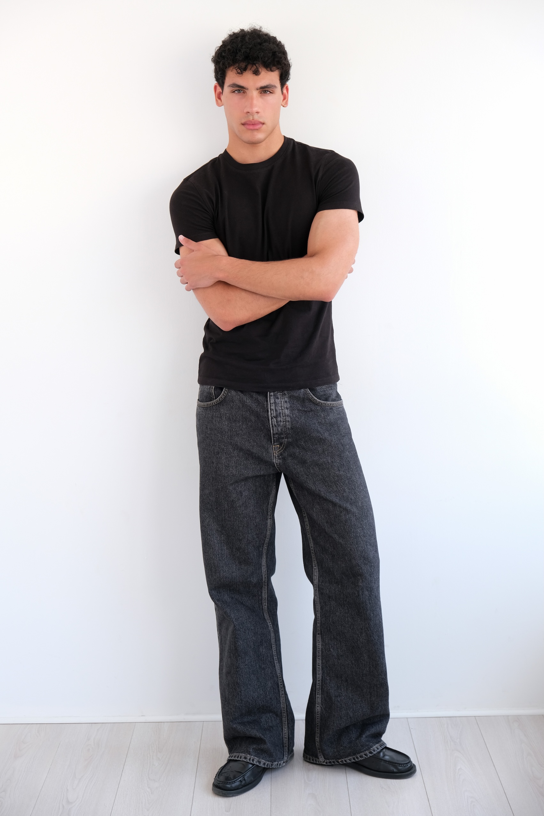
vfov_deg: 40.3
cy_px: 408
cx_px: 272
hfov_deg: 27.5
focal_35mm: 49
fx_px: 1110
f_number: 4
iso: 320
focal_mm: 32.9
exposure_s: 1/125
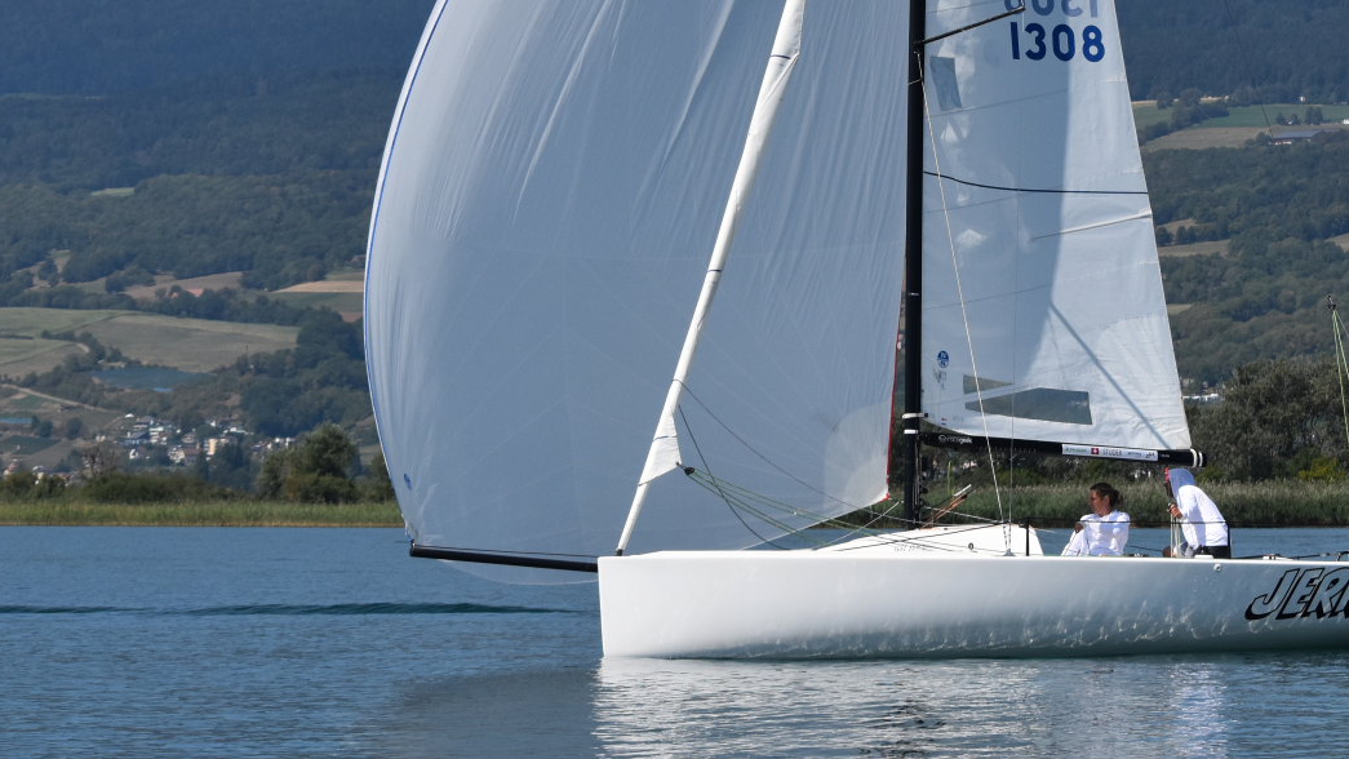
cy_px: 1
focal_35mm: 157
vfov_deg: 7.7
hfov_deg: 13.7
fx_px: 5616
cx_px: 926
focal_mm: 58
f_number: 8
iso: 400
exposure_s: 1/2000
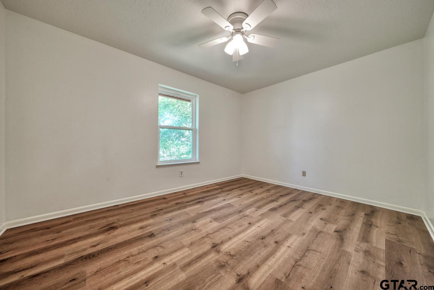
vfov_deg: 90.0
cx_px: 217
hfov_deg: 112.6
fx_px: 145
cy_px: 145
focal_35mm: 12
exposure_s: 1/4
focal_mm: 12
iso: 640
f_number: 9
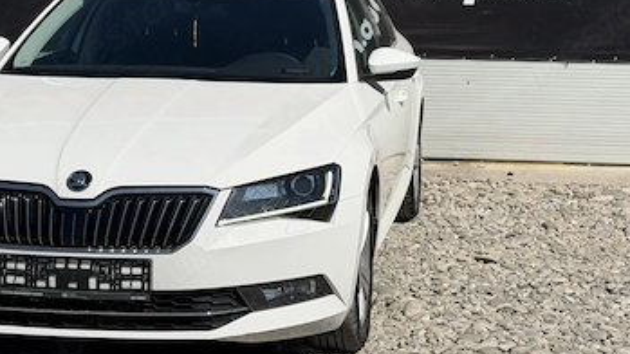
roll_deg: -0.2
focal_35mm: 90
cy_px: 20
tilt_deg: -2.4
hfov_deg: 23.7
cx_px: 309
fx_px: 1503
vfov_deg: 13.3
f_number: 1.78
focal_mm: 6.76
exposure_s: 1/9901
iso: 64
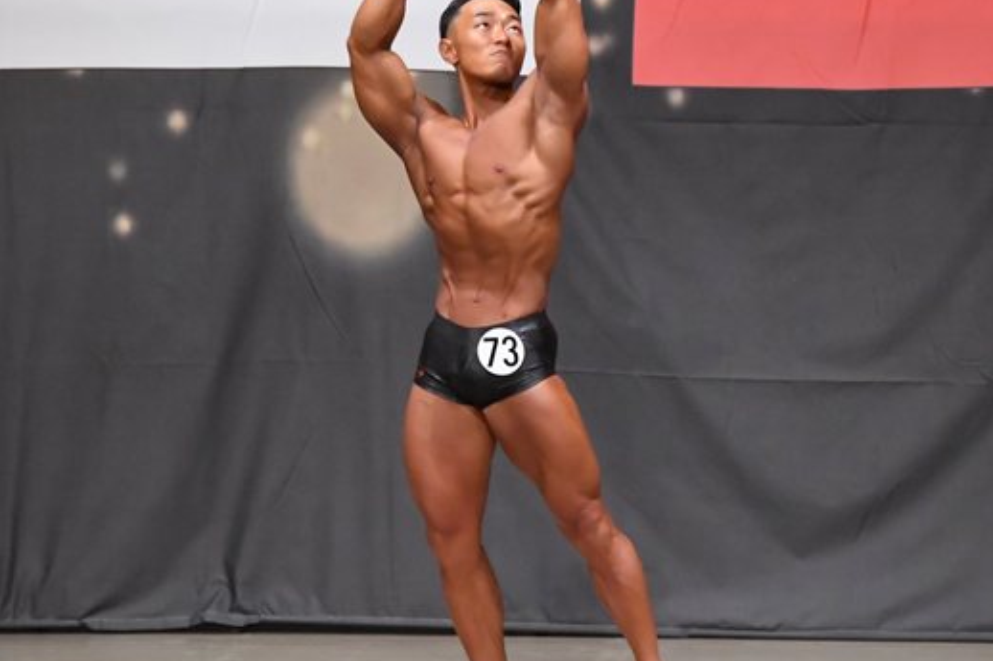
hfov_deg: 6.8
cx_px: 588
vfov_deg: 4.5
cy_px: 316
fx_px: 8327
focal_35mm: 302
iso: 8000
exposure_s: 1/400
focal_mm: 135
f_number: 5.6
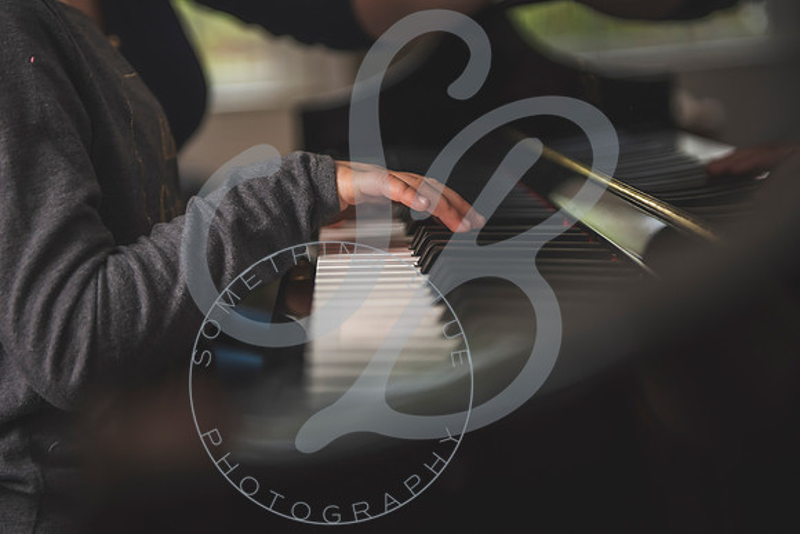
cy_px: 267
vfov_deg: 18.5
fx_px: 1641
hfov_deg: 27.4
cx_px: 393
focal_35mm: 74
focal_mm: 70
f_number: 2.8
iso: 400
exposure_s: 1/125
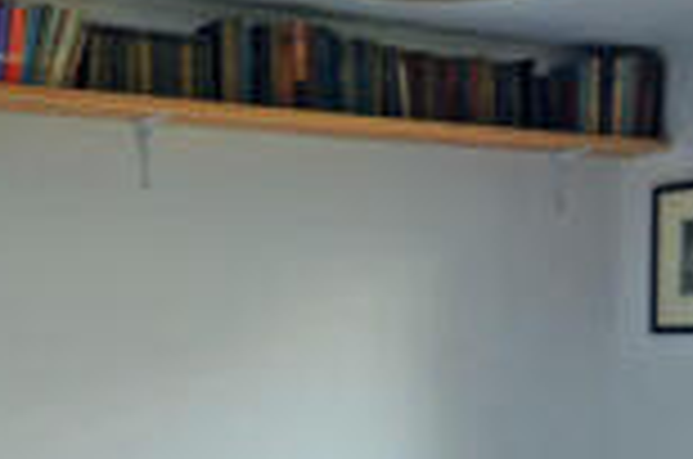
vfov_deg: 20.3
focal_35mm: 64
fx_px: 1229
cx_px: 189
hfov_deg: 31.0
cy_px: 486
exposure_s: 1/20
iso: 200
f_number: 4
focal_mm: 10
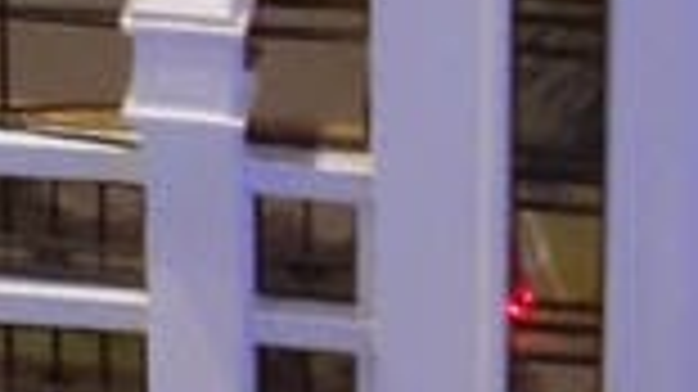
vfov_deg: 2.8
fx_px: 7862
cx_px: -1702
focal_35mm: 425
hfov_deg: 4.8
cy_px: -955
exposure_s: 1/40
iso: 800
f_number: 2.8
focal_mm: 12.94
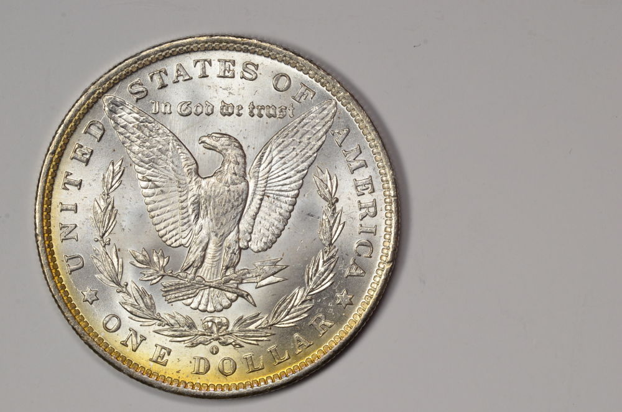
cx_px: 311
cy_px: 206
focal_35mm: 225
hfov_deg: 9.2
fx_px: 3879
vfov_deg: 6.1
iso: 400
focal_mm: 150
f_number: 10
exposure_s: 1/80
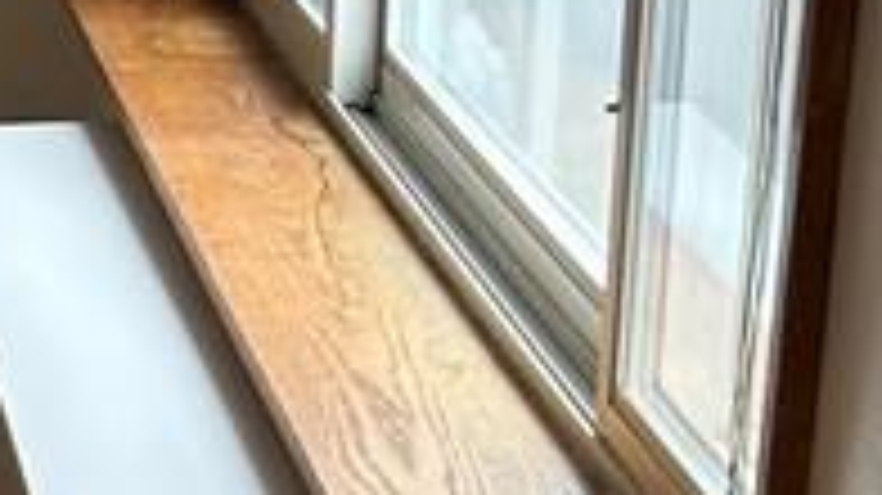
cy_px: 441
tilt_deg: -18.5
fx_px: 3459
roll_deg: +3.7
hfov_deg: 13.0
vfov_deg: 8.2
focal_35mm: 148
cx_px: -774
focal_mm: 5.7
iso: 64
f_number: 1.5
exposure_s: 1/121
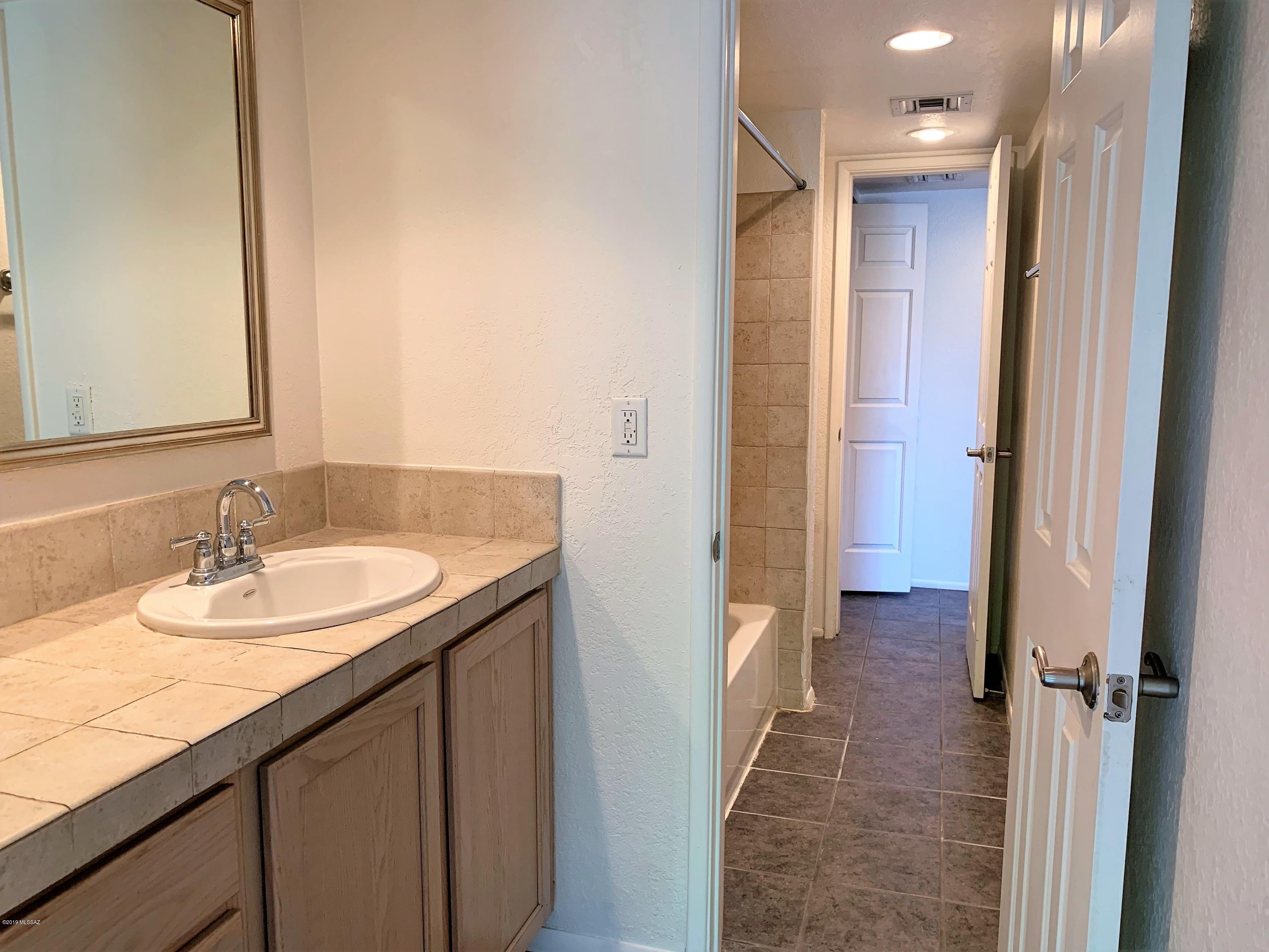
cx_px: 634
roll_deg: -0.6
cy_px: 476
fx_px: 953
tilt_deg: -8.1
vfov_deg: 53.1
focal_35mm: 26
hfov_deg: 67.3
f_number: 1.8
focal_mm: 4.25
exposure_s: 1/60
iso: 100
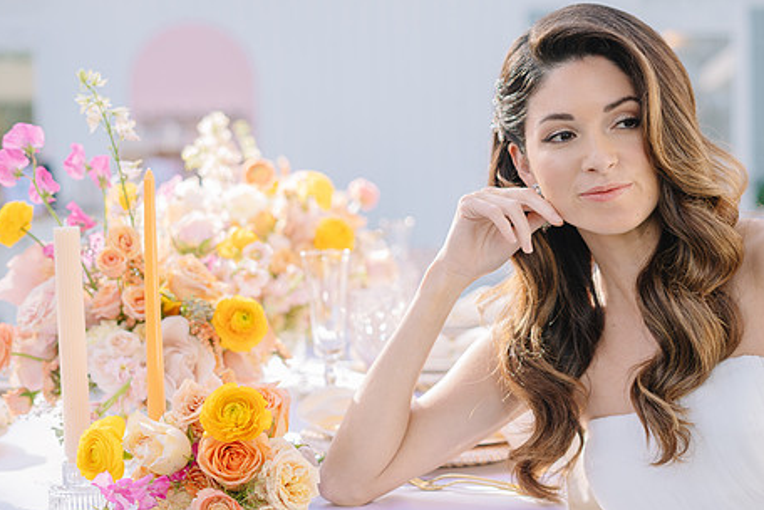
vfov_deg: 20.9
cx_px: 451
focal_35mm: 65
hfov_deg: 30.9
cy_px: 251
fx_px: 1379
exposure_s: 1/200
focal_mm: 50
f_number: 2.5
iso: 50
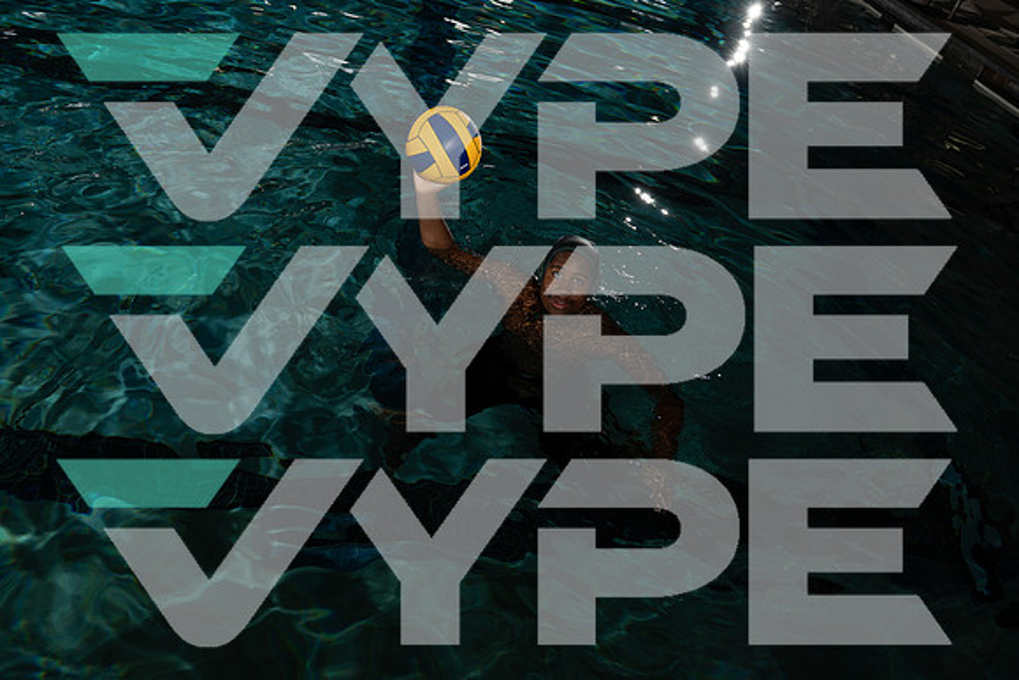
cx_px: 510
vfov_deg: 48.0
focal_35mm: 27
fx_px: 764
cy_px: 340
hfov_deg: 67.4
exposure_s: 1/250
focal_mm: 27
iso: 100
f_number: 4
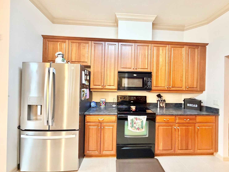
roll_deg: -0.6
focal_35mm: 15
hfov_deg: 98.1
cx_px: 121
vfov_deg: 81.8
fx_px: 99
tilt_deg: -0.4
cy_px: 85
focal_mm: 2.22
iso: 640
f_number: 2.2
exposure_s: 1/60
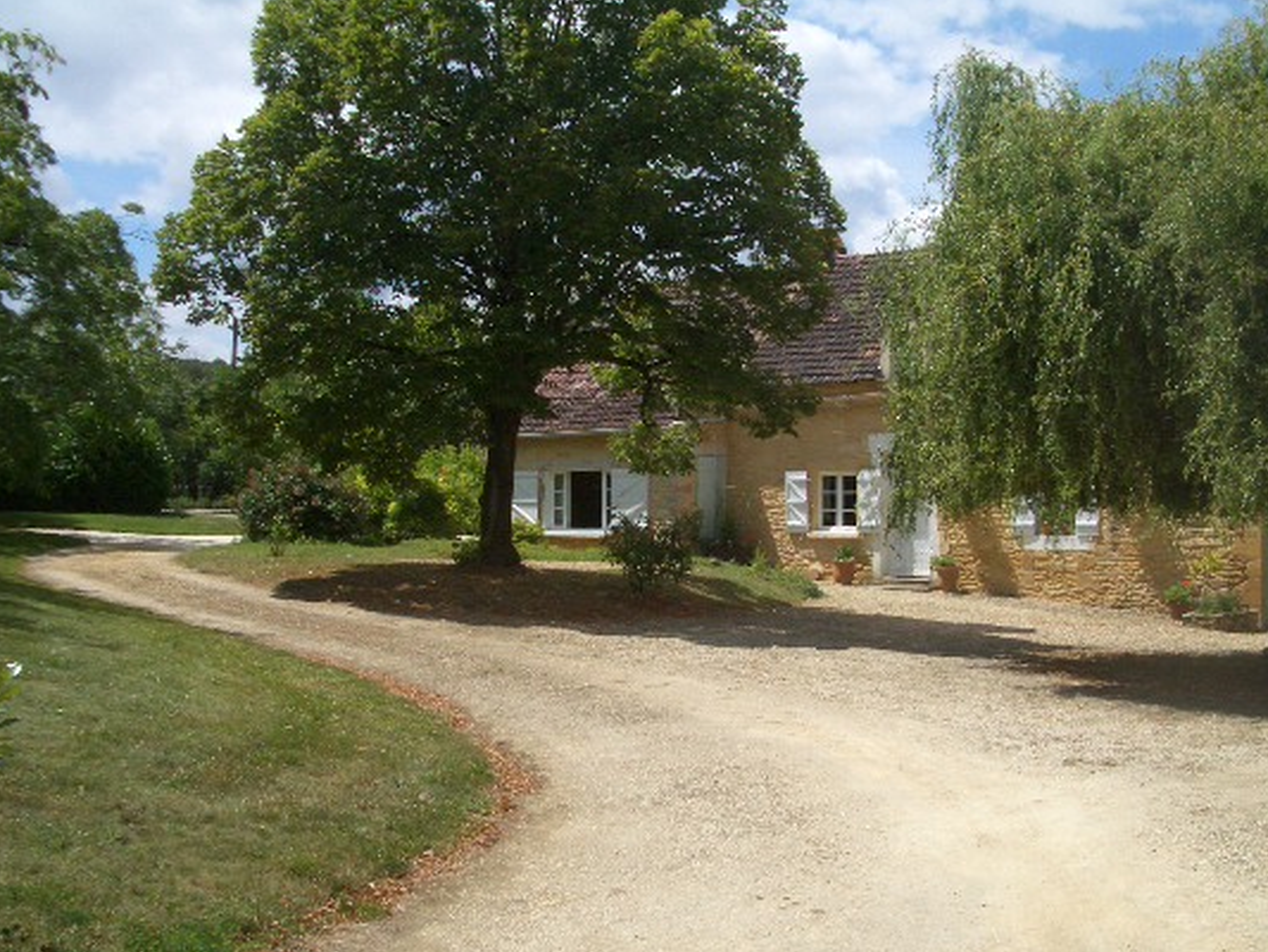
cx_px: 699
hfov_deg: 44.7
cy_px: 505
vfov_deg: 34.4
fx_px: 1539
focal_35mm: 42
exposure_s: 1/1600
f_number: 4.3
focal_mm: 5.8
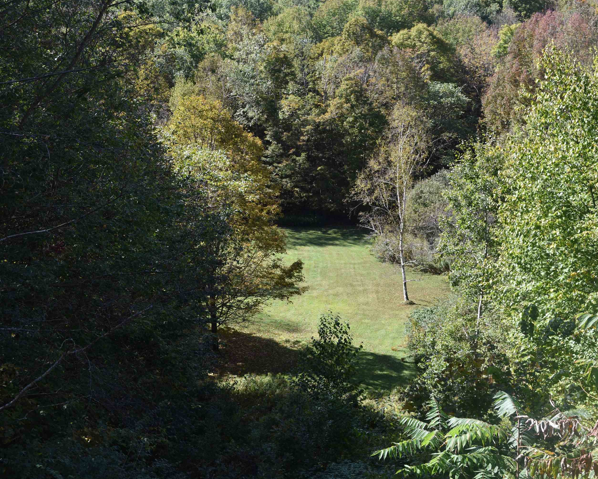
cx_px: 351
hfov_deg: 39.7
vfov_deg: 32.4
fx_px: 824
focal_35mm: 47
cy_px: 242
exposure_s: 1/160
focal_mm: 27
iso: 100
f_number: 6.3
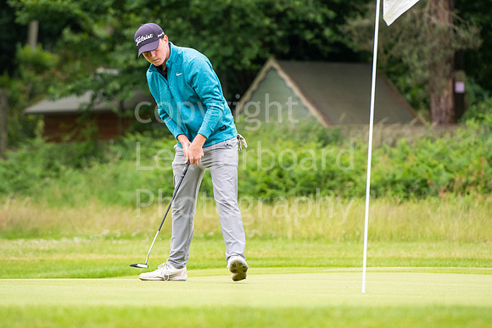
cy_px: 164
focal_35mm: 300
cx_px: 246
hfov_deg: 6.9
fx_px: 4101
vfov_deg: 4.6
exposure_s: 1/1000
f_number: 4
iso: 1000
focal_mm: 200
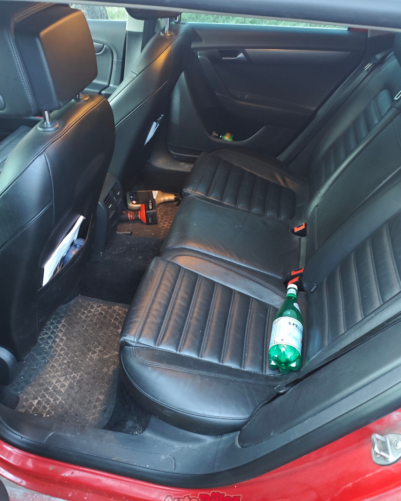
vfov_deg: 62.2
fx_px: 415
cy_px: 255
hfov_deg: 51.5
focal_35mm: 28
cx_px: 200
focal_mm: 4.94
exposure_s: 1/20
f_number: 1.59
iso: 1000
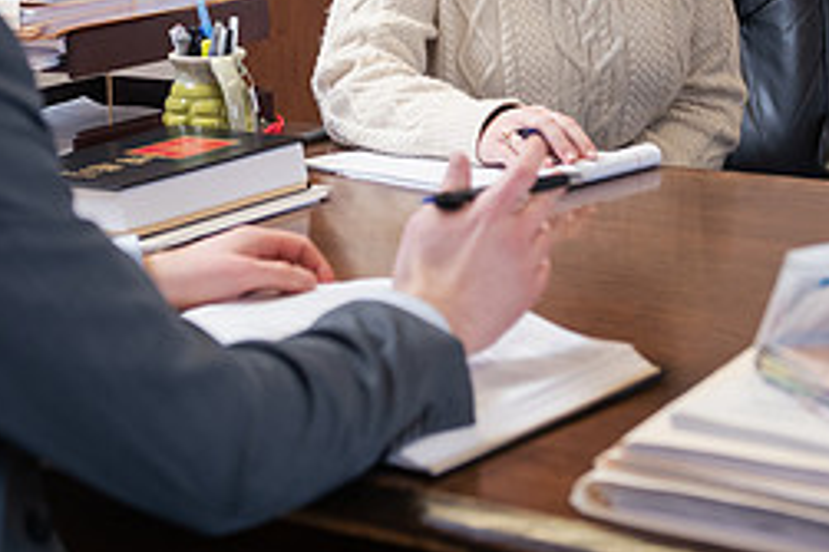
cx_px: 324
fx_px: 2554
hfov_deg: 18.4
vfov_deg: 12.2
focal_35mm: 111
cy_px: -21
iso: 800
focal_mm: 48
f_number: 3.2
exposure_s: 1/160
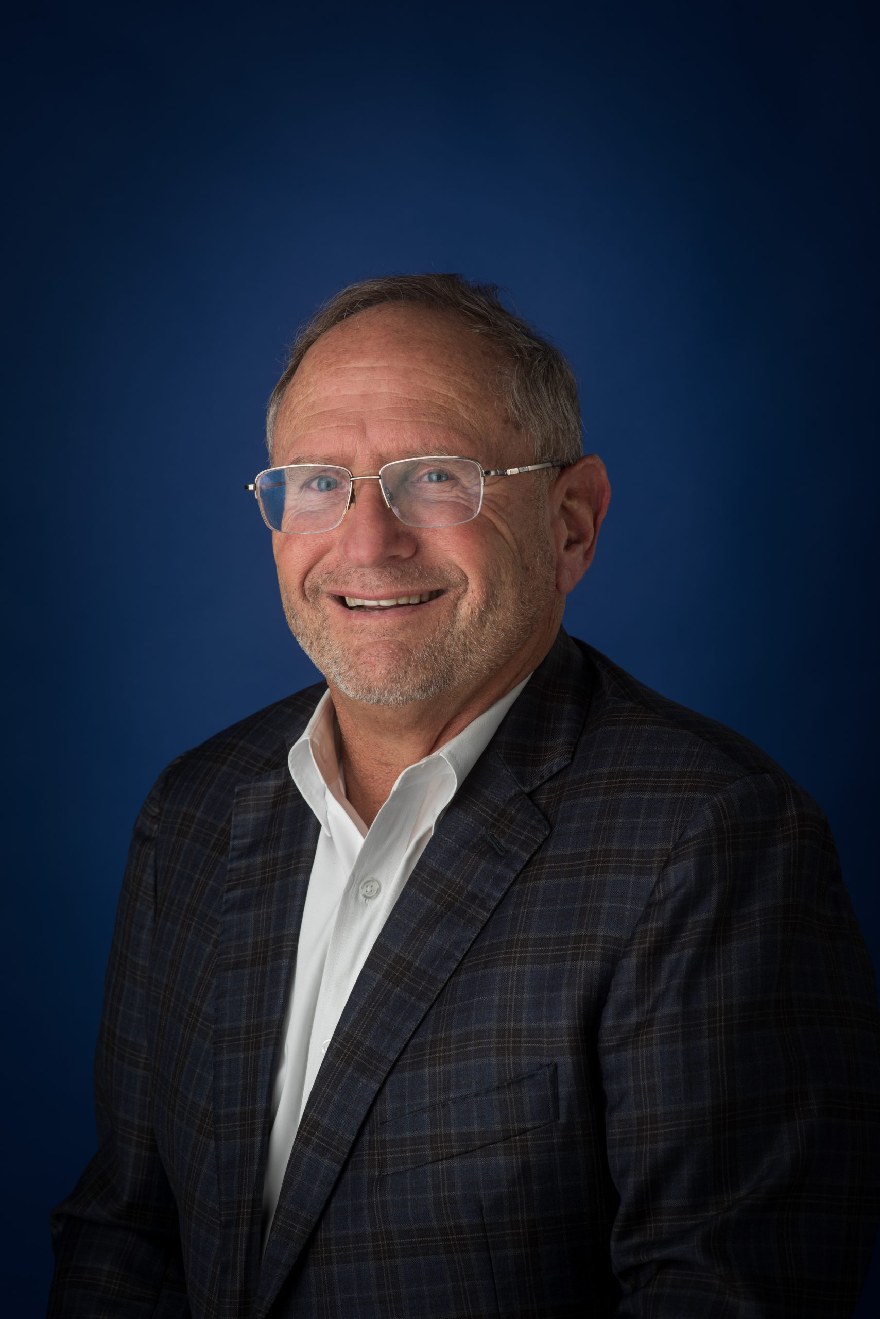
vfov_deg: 23.9
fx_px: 3113
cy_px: 660
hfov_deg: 16.1
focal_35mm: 85
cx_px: 440
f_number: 9
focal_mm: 85
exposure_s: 1/80
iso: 64
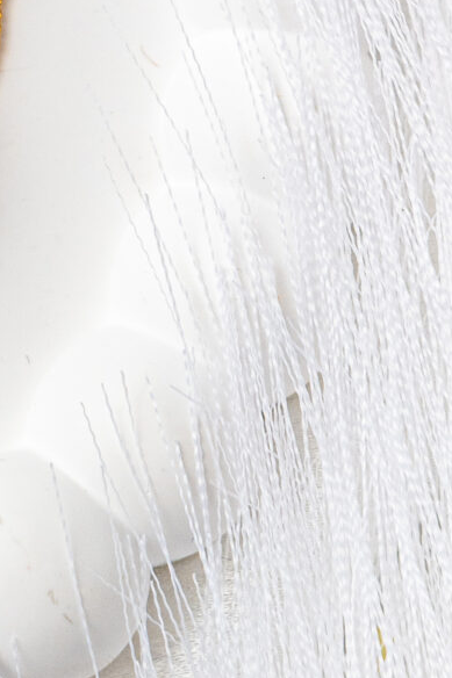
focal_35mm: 263
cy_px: -377
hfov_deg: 5.1
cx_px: -376
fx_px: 4956
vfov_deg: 7.7
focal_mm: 60
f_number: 7.1
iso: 400
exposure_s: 1/160
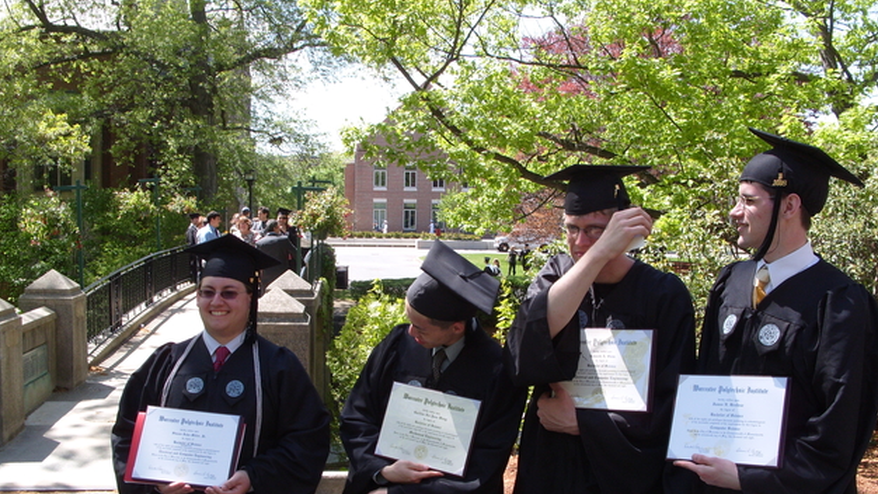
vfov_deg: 30.4
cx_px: 432
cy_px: 283
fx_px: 908
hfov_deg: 51.6
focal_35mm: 39
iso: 80
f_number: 4.8
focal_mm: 7.8
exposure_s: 1/250
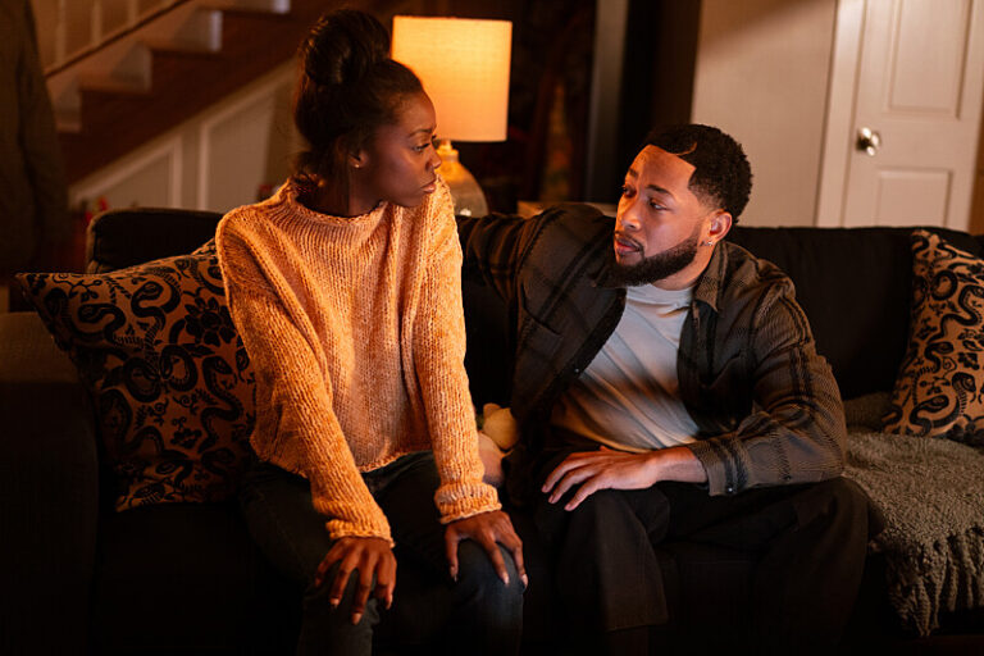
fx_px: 1503
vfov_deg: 24.6
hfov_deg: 36.2
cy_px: 328
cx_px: 492
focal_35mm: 55
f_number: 1.8
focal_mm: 55
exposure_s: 1/125
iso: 2500
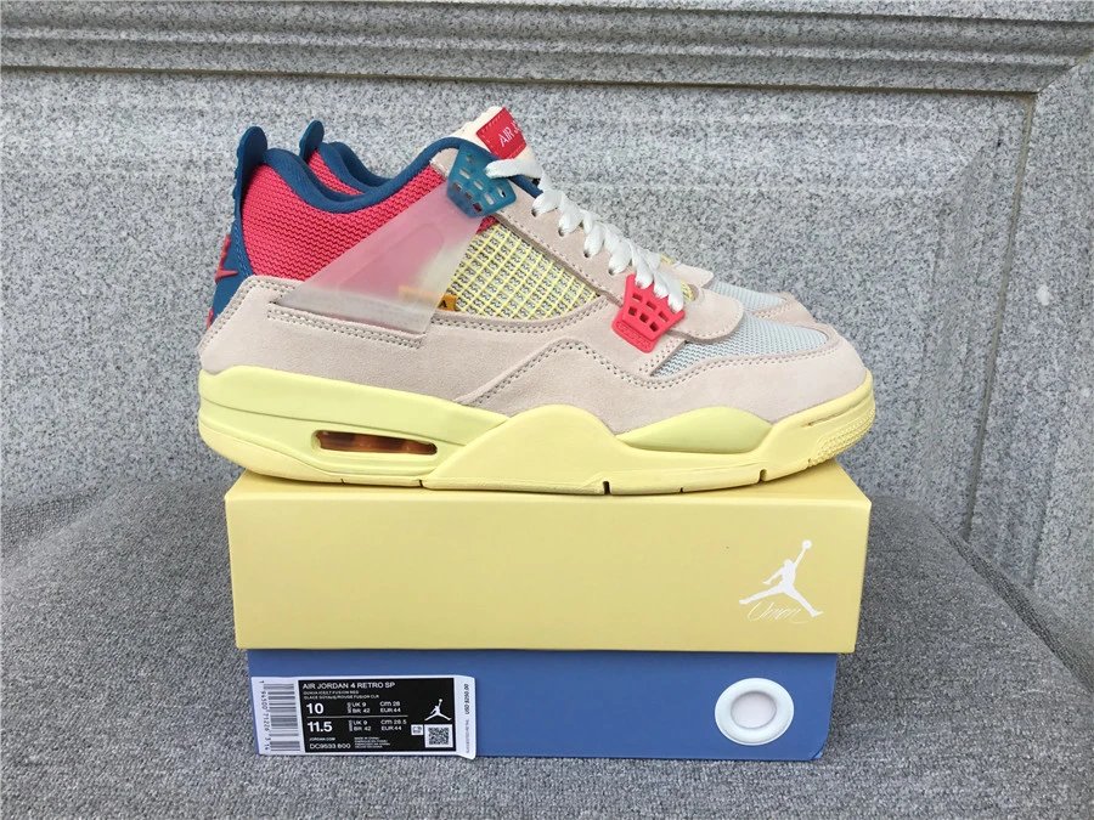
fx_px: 980
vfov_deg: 45.4
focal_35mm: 31
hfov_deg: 58.4
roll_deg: -1.1
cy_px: 410
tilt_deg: -17.0
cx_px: 547
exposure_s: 1/365
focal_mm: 3.3
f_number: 2.4
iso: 25
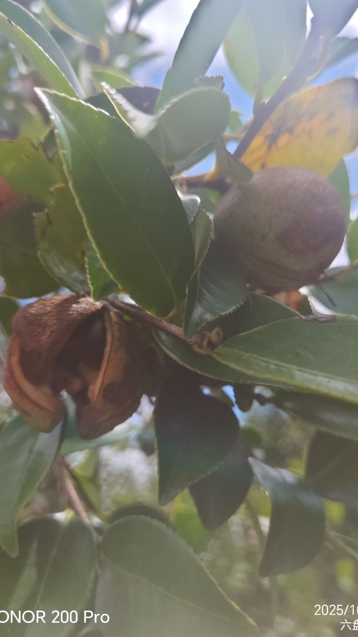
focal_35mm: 30
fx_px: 507
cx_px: 205
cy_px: 318
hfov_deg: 38.8
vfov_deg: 64.3
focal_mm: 6.67
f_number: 1.9
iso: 50
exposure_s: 1/2600
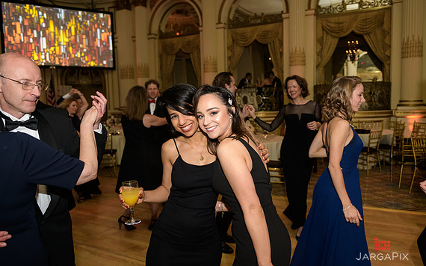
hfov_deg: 66.5
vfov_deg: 44.5
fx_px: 325
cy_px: 132
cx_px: 211
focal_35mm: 28
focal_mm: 27
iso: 1600
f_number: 3.2
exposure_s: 1/125
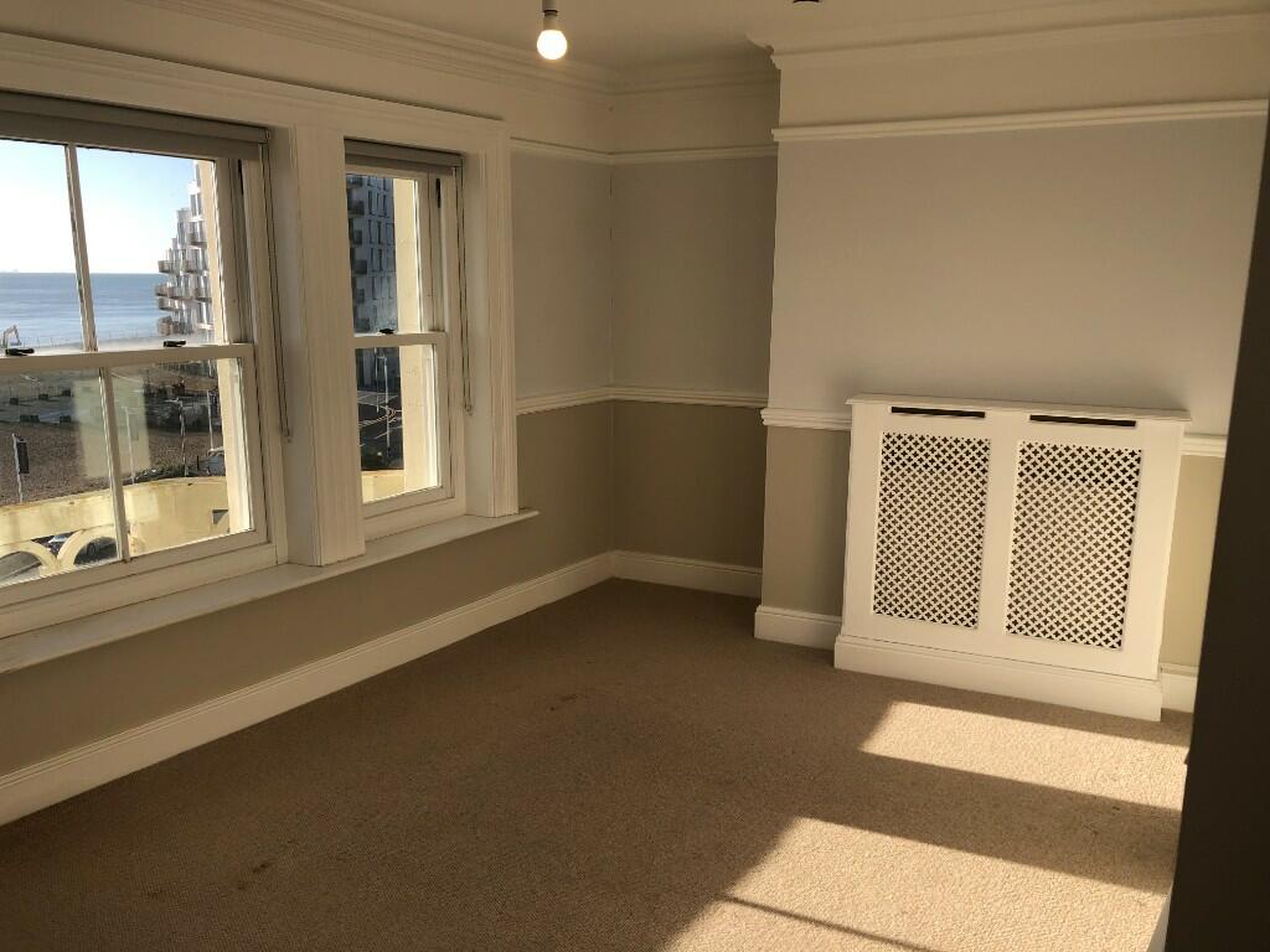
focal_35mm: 28
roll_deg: -0.8
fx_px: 1027
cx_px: 635
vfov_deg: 49.7
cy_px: 476
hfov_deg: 63.4
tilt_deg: -10.6
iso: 20
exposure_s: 1/1056
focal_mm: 4
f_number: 1.8
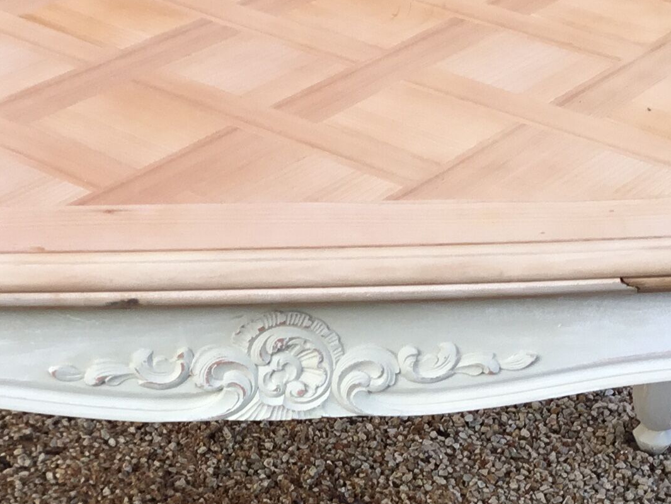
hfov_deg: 20.6
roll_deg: -2.8
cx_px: 250
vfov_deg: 15.4
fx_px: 1842
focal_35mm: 95
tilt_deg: -31.1
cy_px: 417
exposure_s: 1/100
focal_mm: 3.3
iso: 25
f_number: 2.4
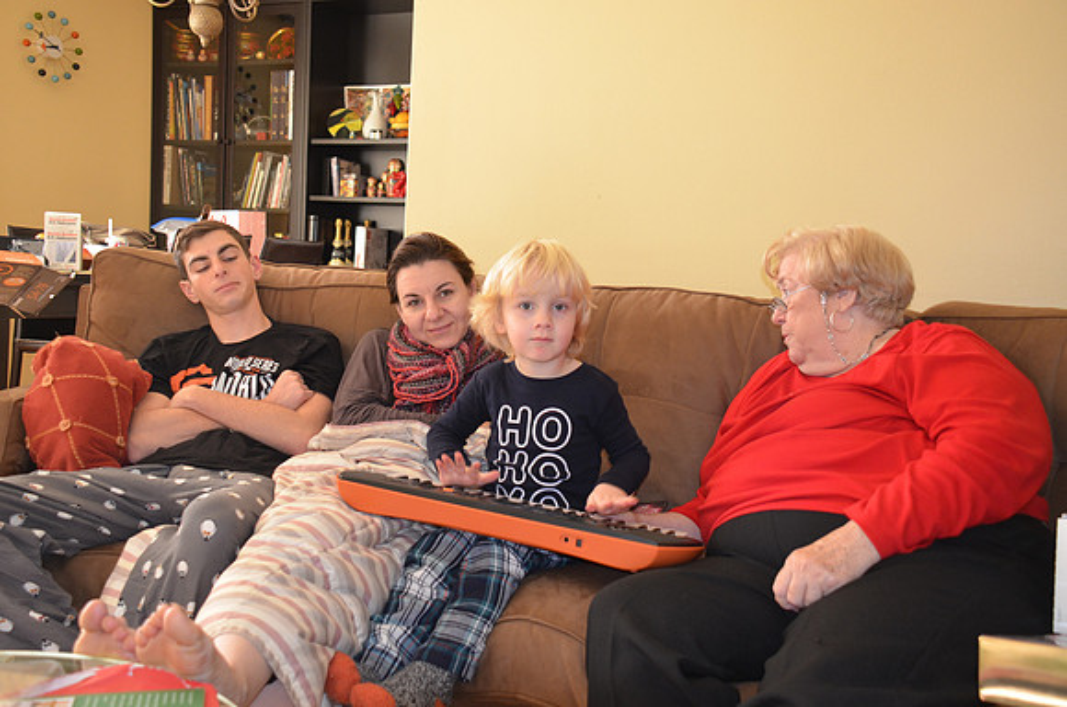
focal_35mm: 38
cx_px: 534
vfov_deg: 35.3
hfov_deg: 51.4
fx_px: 1109
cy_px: 354
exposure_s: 1/60
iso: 800
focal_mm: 25
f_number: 4
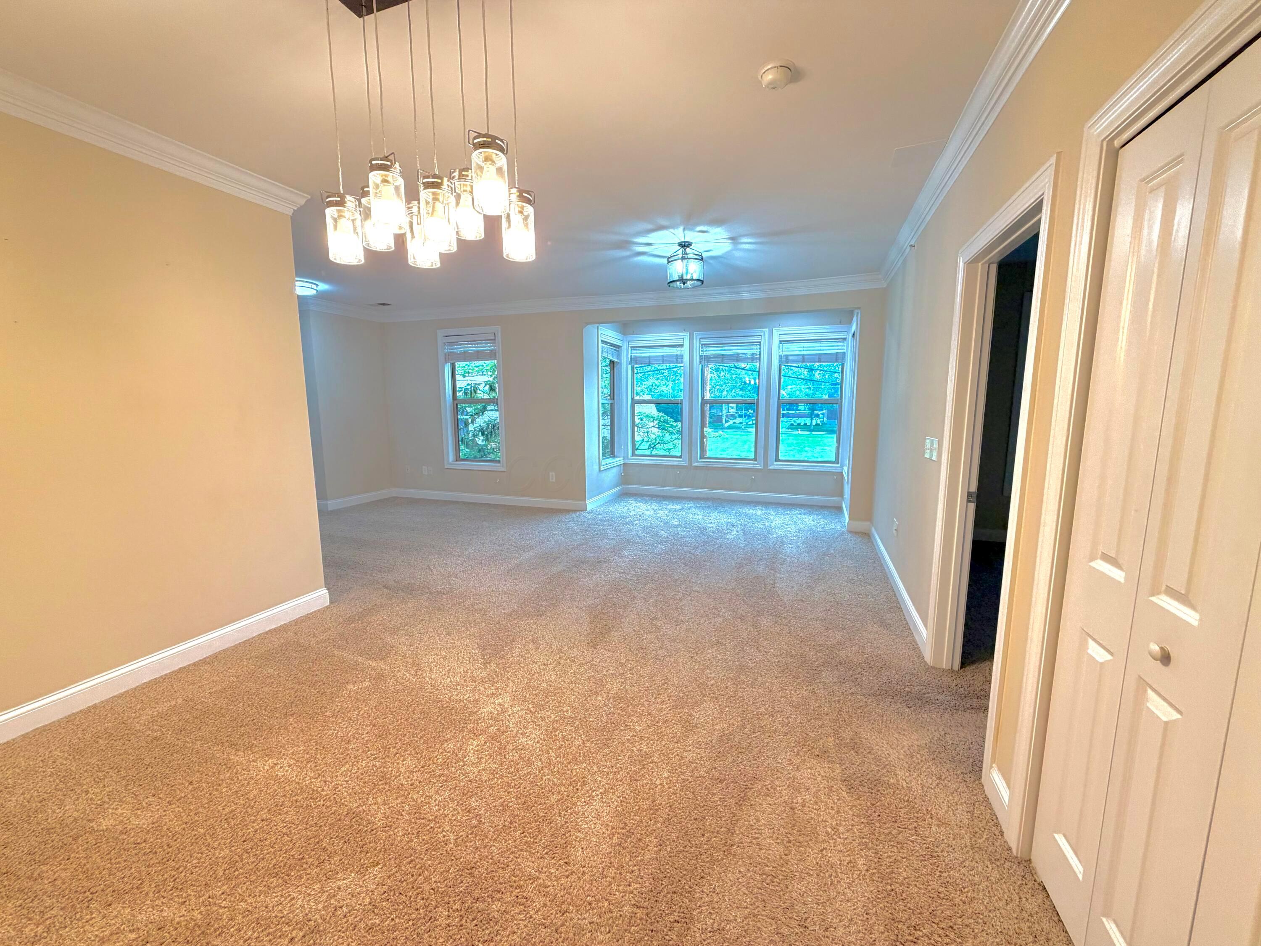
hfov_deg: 102.1
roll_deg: +0.3
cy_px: 473
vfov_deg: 85.7
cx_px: 630
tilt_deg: -8.3
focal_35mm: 14
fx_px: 510
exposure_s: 1/120
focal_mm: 2.22
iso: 125
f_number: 2.2
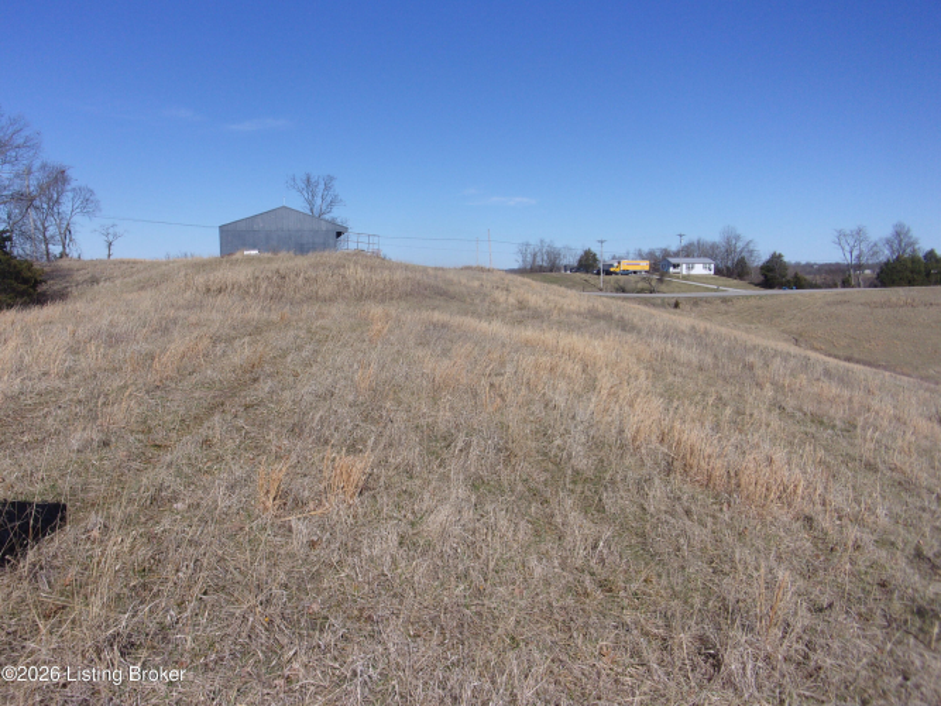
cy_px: 353
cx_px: 470
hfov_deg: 63.5
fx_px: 761
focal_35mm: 28
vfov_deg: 49.7
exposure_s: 1/160
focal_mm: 5.1
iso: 80
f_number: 10.8
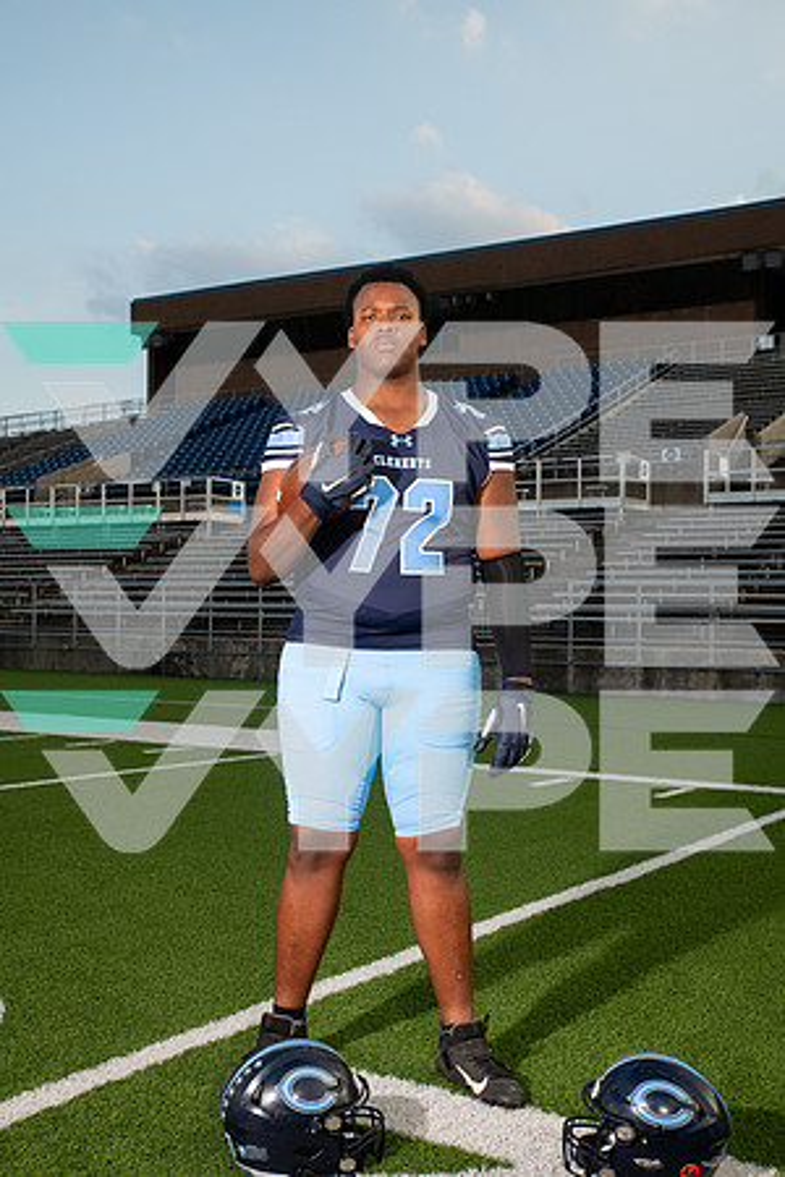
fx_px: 1374
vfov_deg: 46.4
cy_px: 588
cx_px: 392
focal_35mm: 42
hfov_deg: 31.9
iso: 160
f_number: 7.1
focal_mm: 42
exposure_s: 1/320
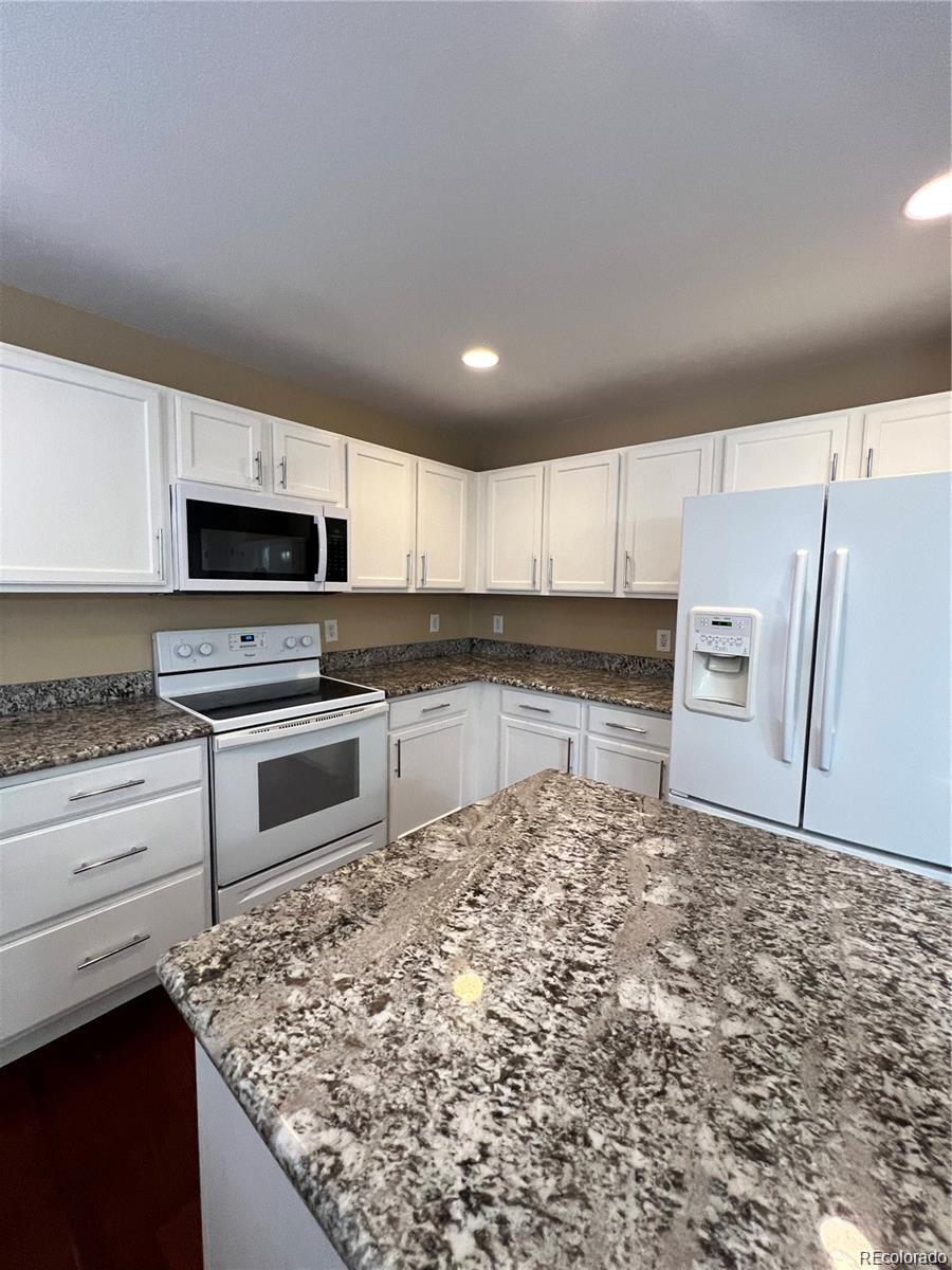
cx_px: 476
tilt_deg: -4.1
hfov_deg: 89.9
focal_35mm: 13
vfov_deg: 106.2
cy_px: 635
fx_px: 477
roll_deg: +0.8
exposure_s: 1/60
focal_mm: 1.57
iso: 200
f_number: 1.8
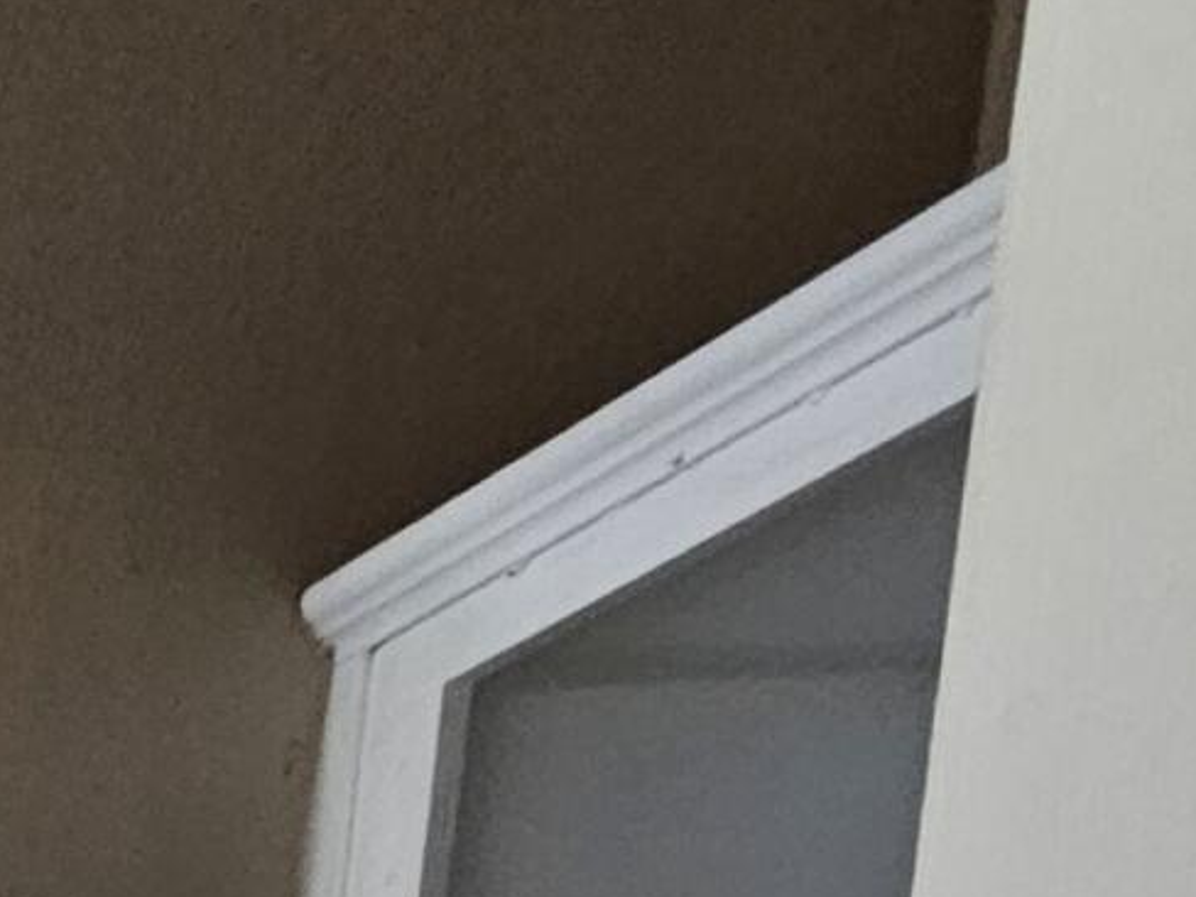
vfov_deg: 11.6
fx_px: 2764
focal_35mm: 80
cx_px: -2235
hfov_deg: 12.2
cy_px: 2610
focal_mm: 2.2
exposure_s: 1/60
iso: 100
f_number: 2.2
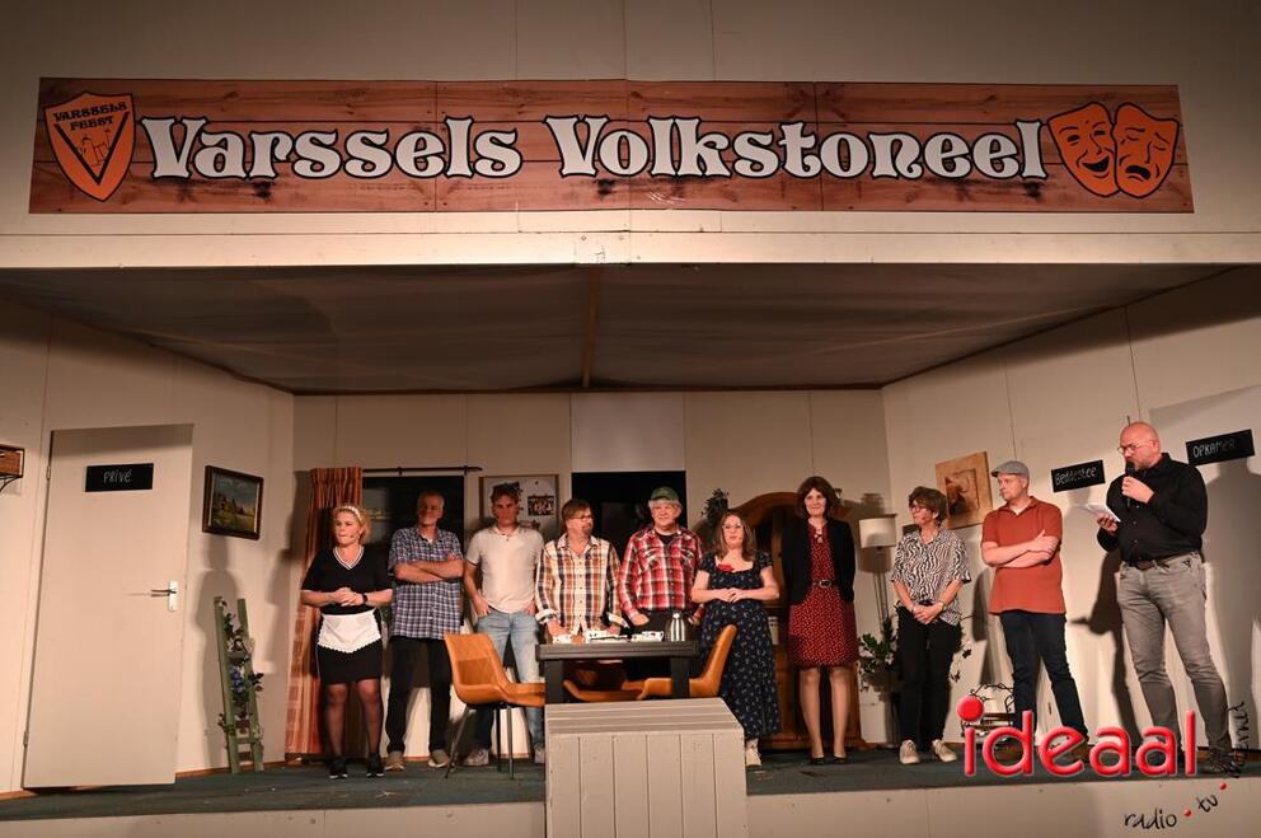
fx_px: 1190
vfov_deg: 38.8
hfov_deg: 55.8
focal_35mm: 34
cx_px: 630
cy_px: 419
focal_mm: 34
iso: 1600
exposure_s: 1/80
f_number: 5
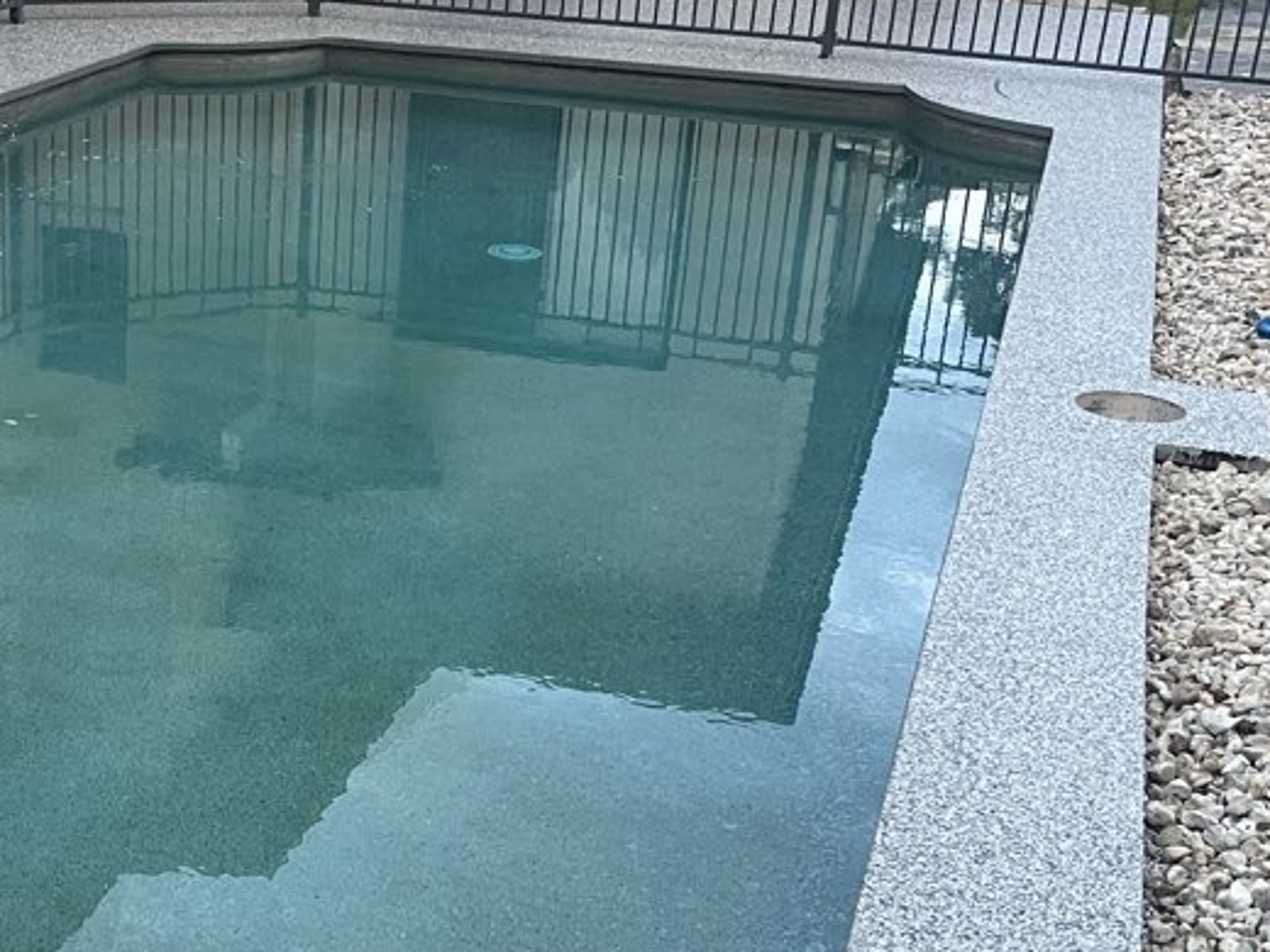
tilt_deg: -23.6
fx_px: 2201
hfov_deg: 31.2
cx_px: 217
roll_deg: -2.5
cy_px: 637
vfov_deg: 24.3
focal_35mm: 60
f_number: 1.6
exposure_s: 1/96
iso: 125
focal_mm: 5.1
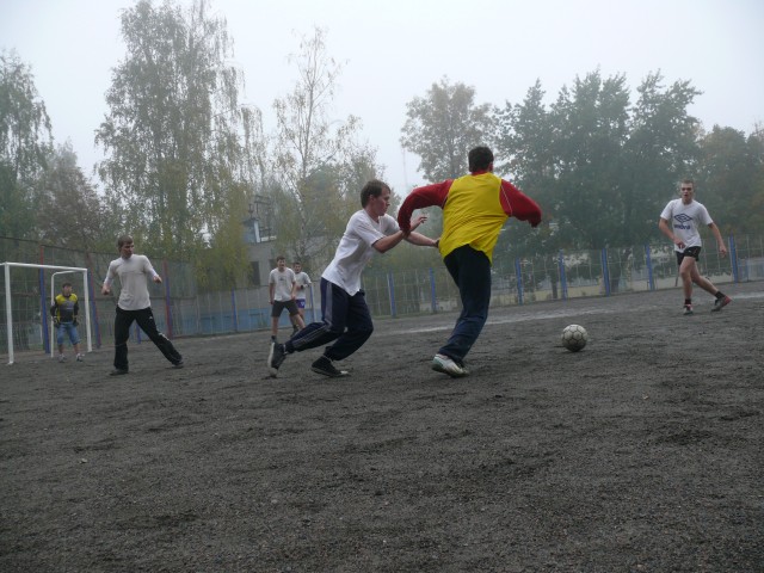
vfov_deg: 40.7
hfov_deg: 52.6
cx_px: 382
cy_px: 286
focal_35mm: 35
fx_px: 772
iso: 125
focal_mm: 7.4
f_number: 2.8
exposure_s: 1/500
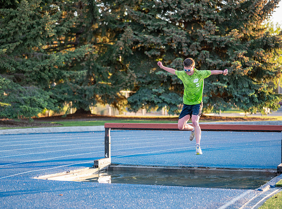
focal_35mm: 96
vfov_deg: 15.3
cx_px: 117
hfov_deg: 20.5
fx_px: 778
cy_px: 110
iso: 140
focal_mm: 85
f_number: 1.8
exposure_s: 1/500
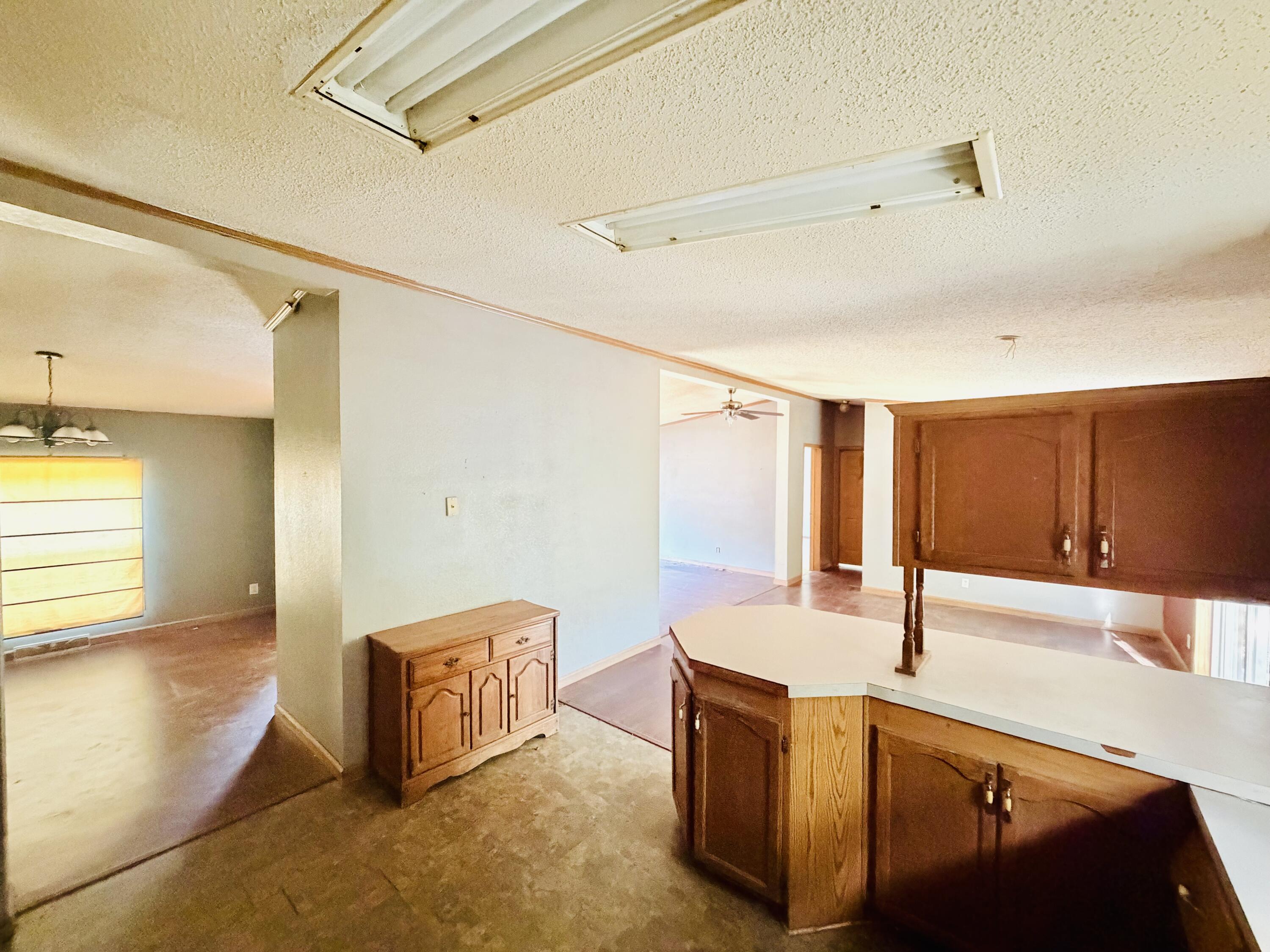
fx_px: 514
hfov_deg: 102.1
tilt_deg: -1.4
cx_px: 635
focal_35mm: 14
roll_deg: -0.1
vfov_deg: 85.7
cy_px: 476
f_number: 2.2
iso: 1000
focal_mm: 2.22
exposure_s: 1/60
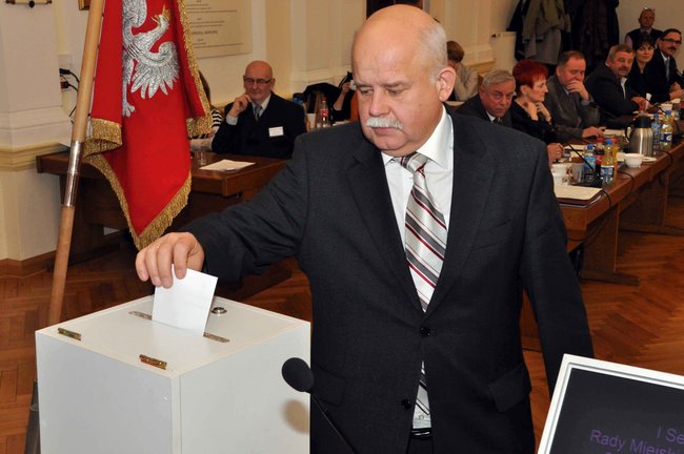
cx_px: 342
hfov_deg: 36.9
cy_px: 227
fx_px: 1025
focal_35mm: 54
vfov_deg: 25.0
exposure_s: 1/60
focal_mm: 36
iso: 1000
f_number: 14
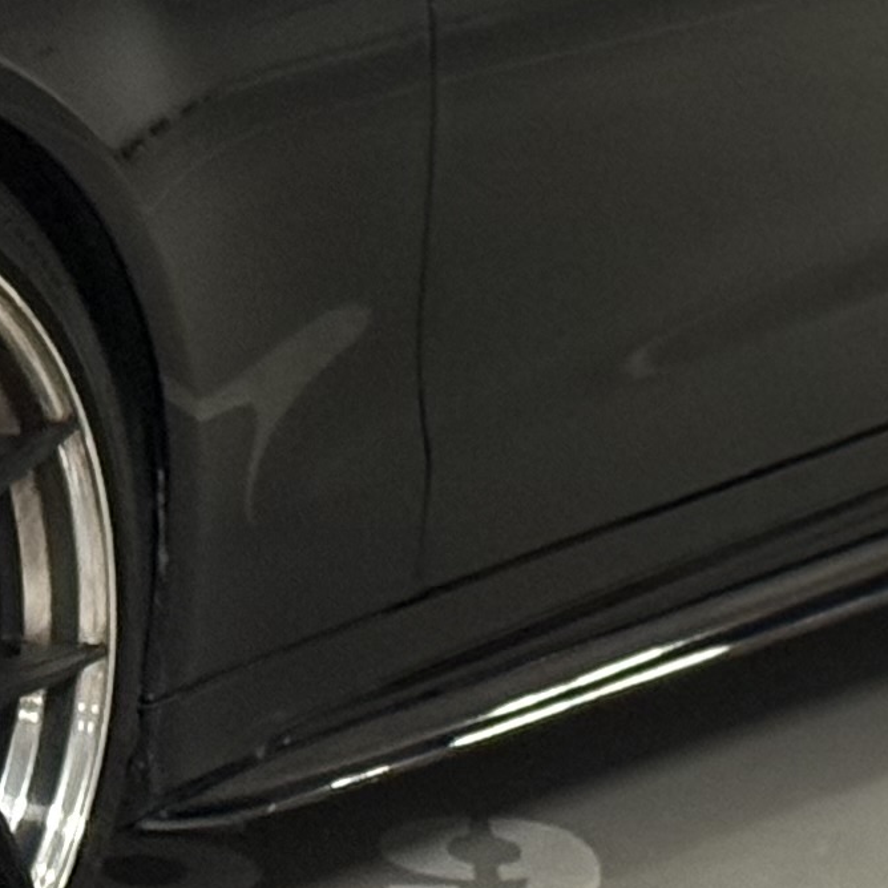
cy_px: -233
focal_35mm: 256
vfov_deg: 6.8
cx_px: -320
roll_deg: -0.1
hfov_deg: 6.8
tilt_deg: -6.3
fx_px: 7430
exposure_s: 1/40
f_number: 1.78
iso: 320
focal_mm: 6.76
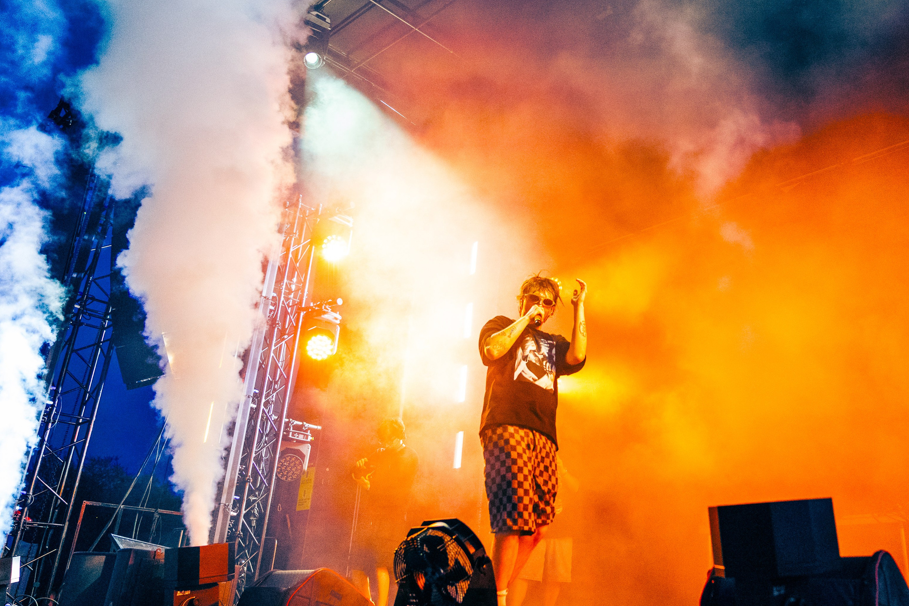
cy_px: 270
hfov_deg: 57.8
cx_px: 580
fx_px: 808
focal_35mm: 32
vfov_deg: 41.1
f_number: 2.8
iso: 5000
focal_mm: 24
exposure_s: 1/1250
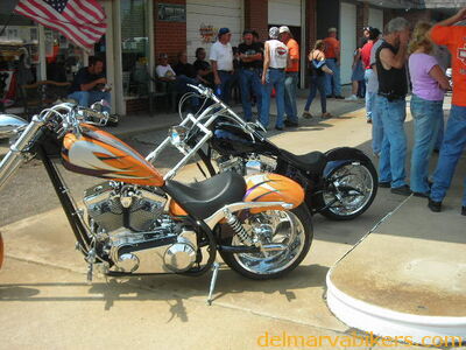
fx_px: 633
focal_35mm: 47
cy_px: 175
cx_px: 233
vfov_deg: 30.9
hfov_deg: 40.4
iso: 50
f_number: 3.4
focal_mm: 7.8
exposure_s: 1/360
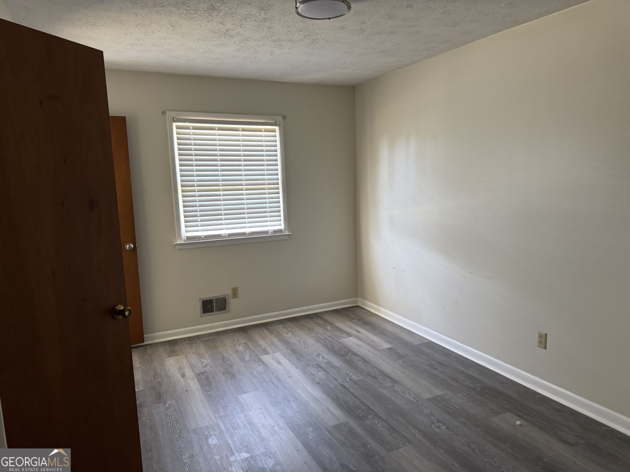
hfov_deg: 71.6
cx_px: 315
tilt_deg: -8.5
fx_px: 437
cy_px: 236
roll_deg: +2.3
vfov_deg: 56.8
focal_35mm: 24
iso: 400
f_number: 1.78
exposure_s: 1/60
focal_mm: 6.76
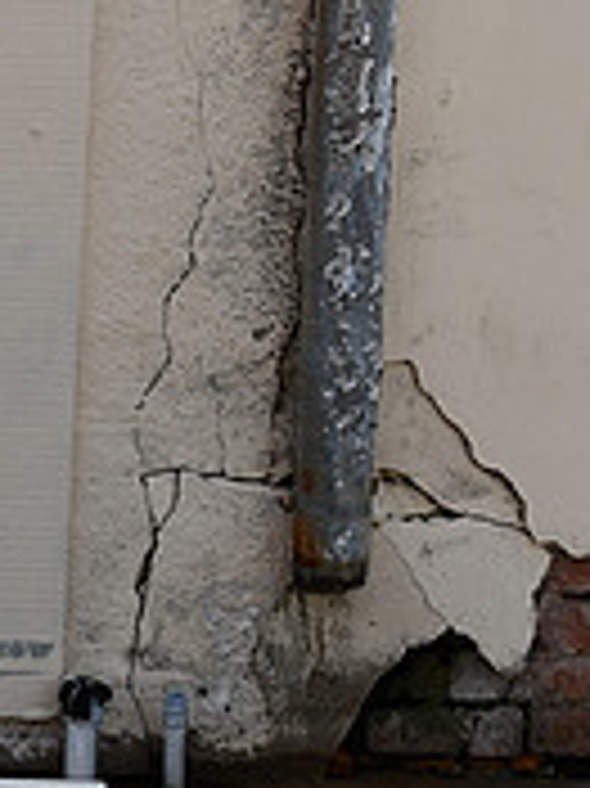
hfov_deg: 9.4
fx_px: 3481
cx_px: -365
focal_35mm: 153
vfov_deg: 12.8
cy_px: 70
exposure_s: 1/320
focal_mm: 32
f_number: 9
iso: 100
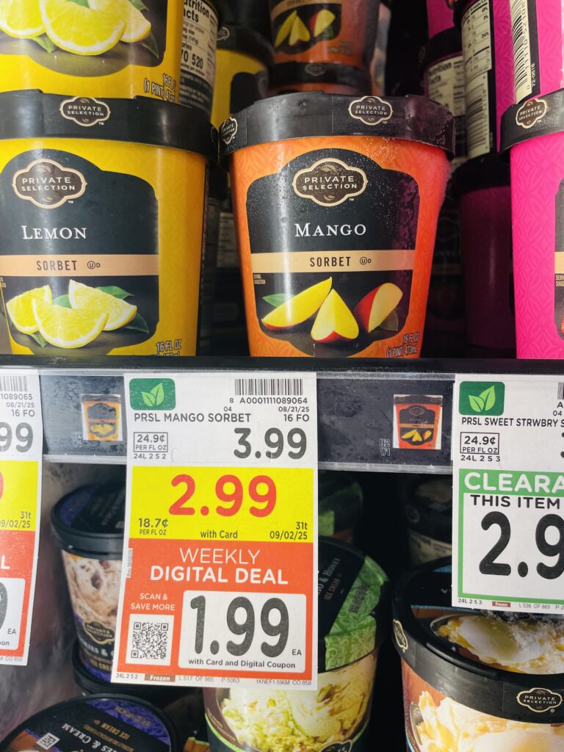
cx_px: 282
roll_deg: +0.7
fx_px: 565
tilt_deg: -9.4
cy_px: 376
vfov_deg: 67.3
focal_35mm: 26
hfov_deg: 53.1
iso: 64
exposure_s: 1/120
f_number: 1.6
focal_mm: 4.2
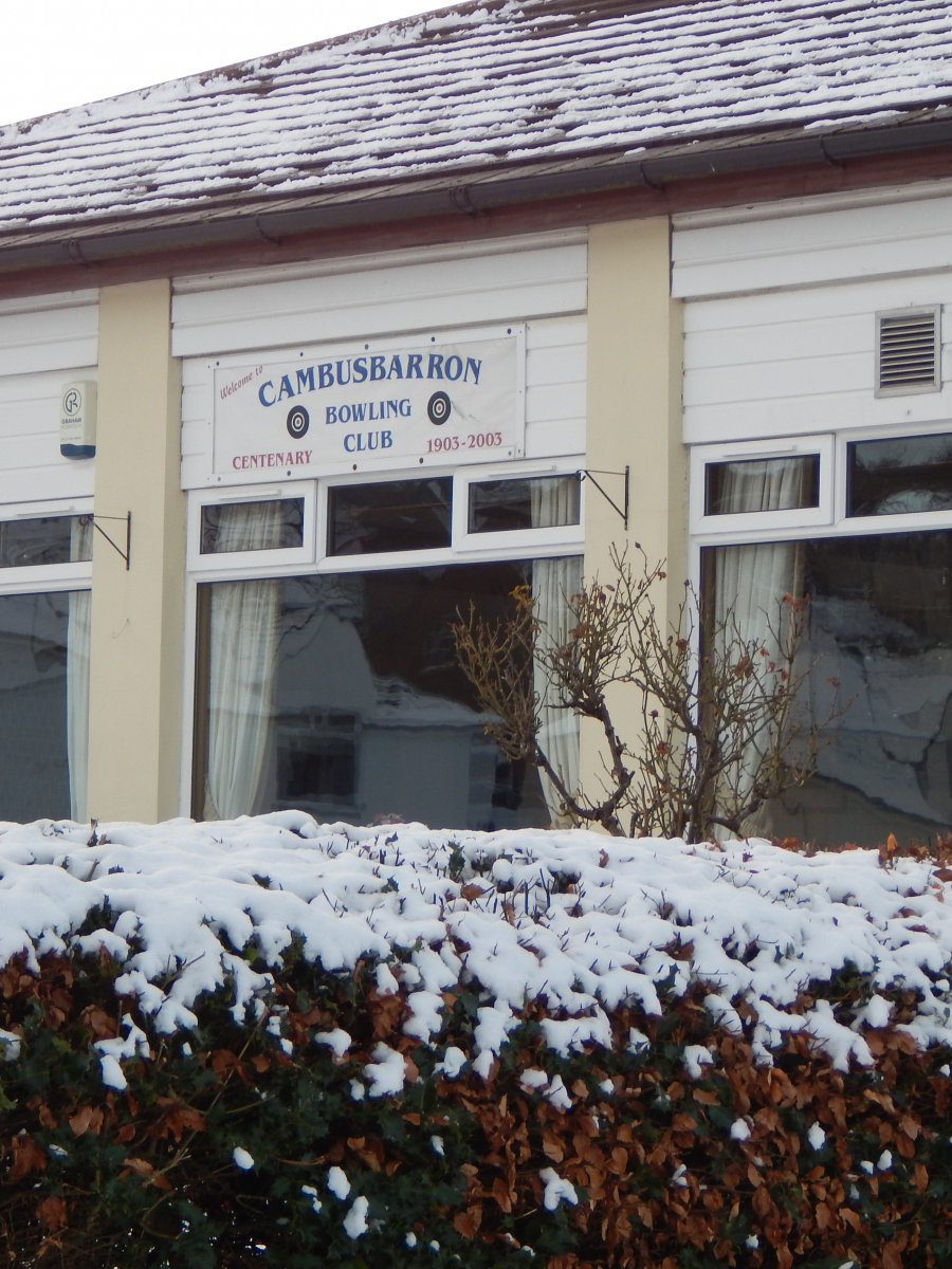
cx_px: 476
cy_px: 634
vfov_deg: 15.1
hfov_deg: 11.3
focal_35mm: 131
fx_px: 4804
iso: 125
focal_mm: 23.4
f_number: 4.8
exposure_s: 1/160
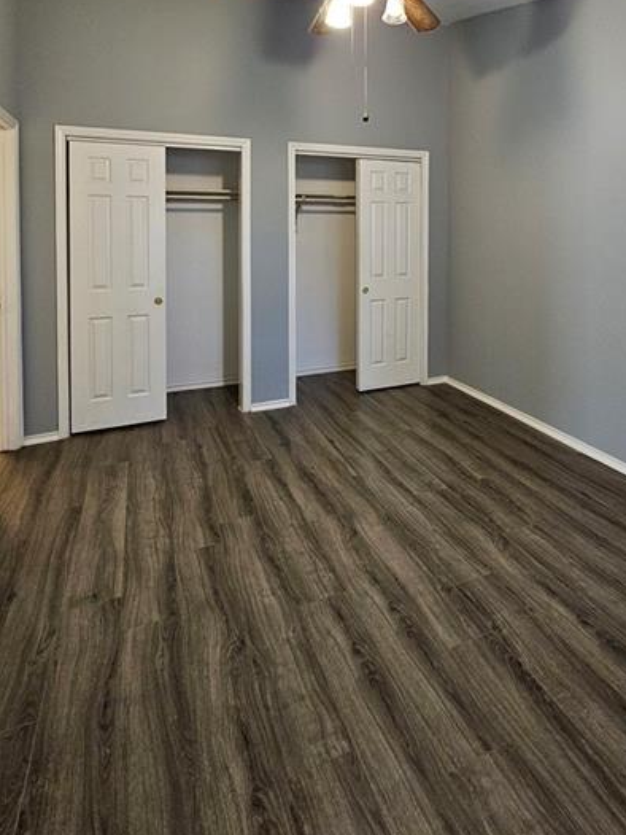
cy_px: 232
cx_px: 354
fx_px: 458
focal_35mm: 19
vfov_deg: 79.6
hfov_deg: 68.4
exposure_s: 1/60
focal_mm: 2.2
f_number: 2.2
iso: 400
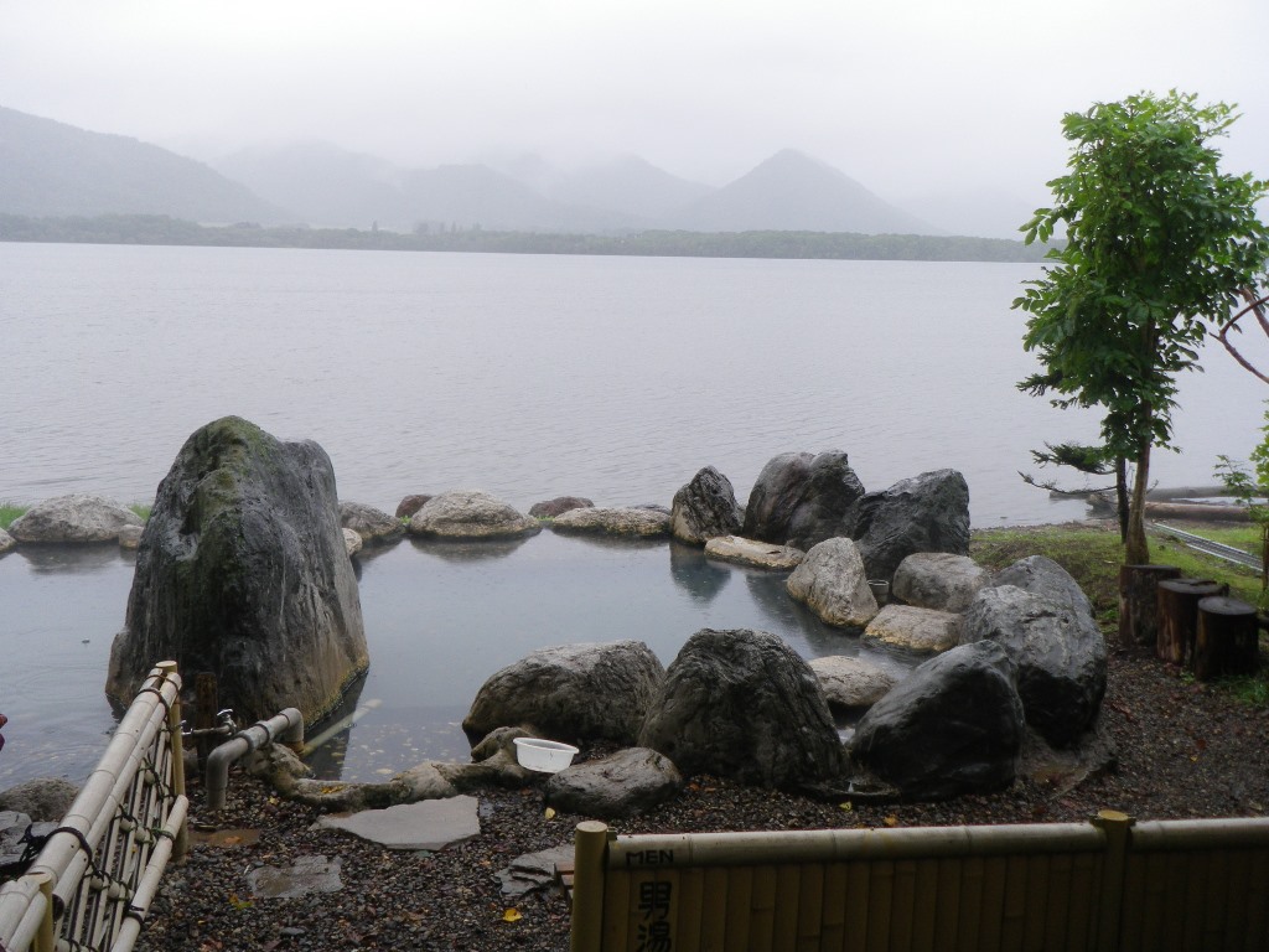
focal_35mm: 35
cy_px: 476
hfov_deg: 52.6
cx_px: 634
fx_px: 1283
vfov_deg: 40.7
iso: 64
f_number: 3.8
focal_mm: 6.2
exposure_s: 1/160
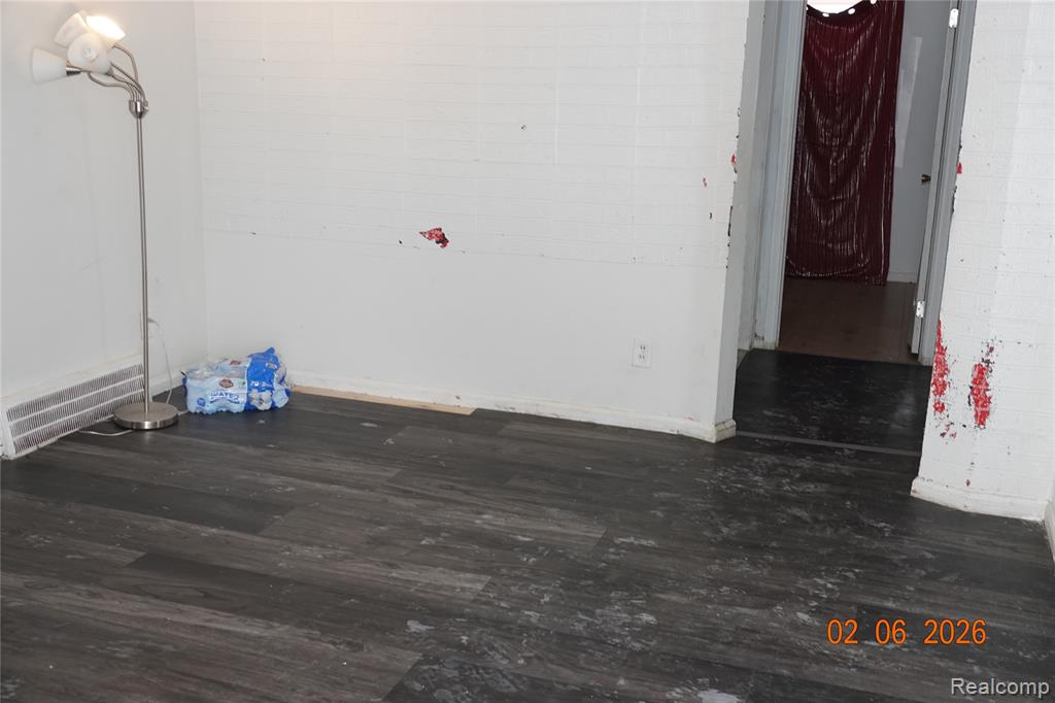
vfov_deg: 36.8
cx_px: 528
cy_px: 352
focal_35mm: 36
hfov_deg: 53.1
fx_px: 1055
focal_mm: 13.31
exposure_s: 1/40
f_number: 3.2
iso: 250
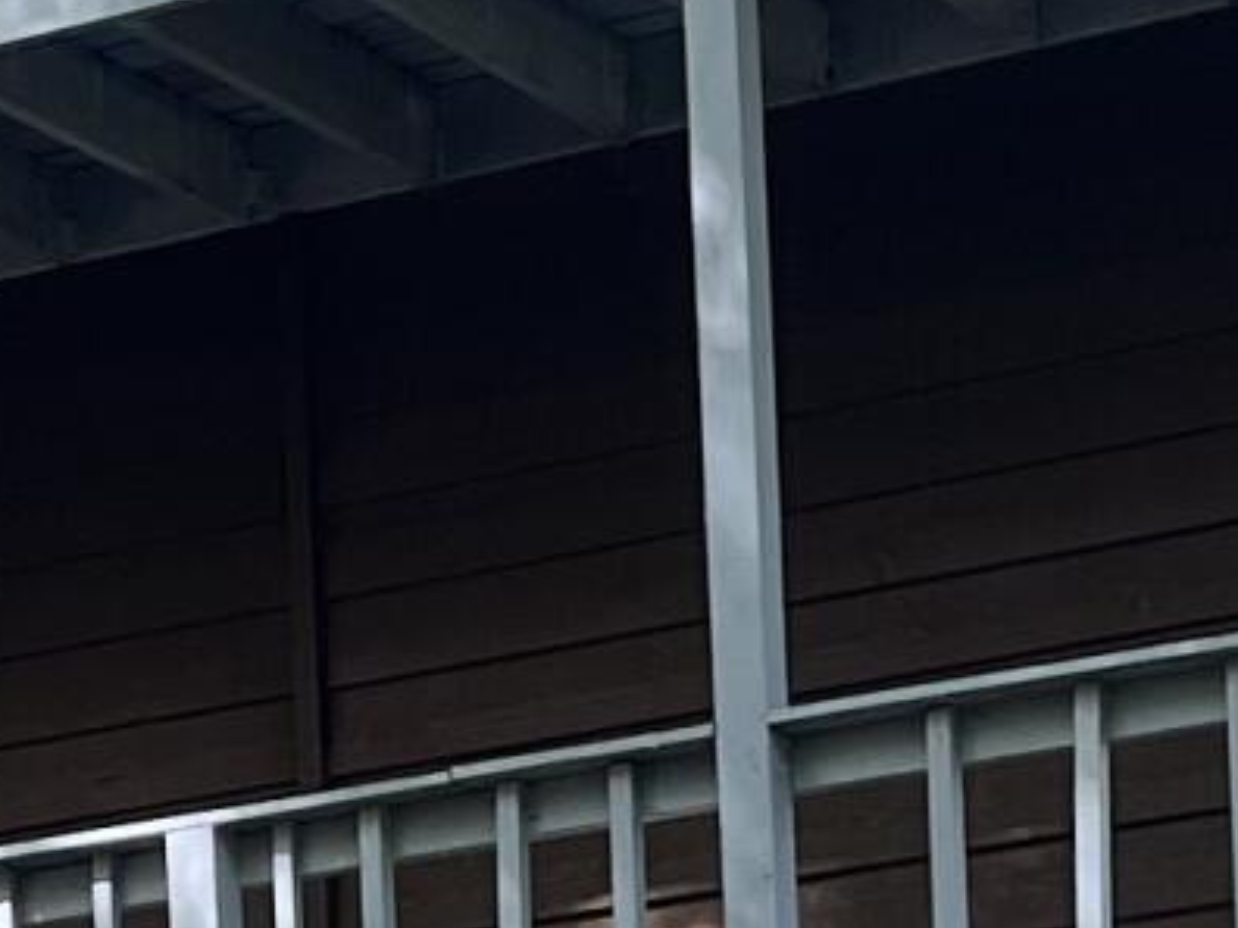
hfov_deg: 10.0
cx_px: 166
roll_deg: +2.4
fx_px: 7045
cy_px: 1319
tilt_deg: +9.3
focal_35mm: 197
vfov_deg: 7.4
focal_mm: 5.1
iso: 64
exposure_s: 1/121
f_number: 1.6
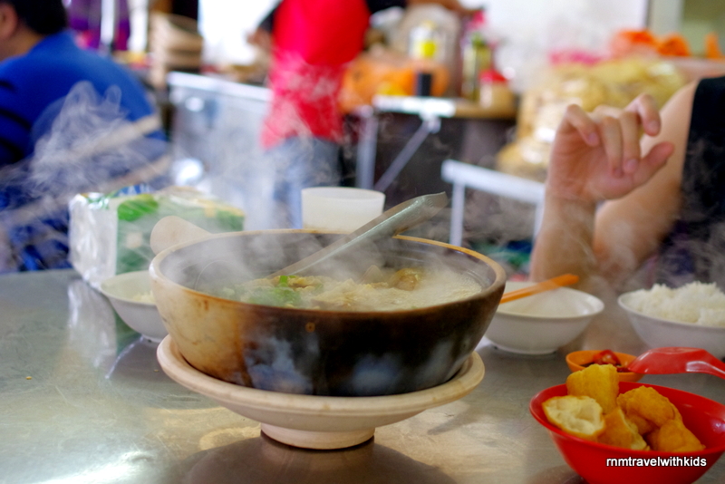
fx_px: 1048
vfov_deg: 26.0
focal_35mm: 52
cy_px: 242
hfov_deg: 38.2
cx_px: 362
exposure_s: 1/80
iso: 800
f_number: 3.5
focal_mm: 35
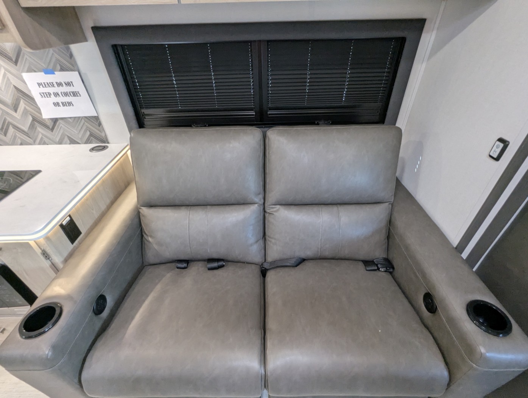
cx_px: 264
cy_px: 199
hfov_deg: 94.4
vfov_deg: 78.2
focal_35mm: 16
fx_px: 244
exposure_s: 1/55.8
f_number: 2.2
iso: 206
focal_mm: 2.35
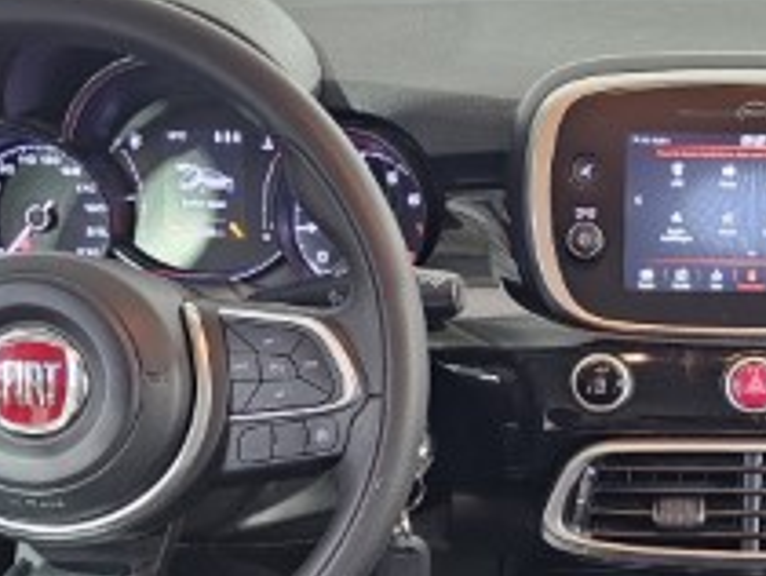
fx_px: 1551
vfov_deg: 20.3
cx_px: 664
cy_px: 591
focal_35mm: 70
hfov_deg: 26.9
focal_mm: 6.3
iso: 640
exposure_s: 1/50
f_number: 1.7
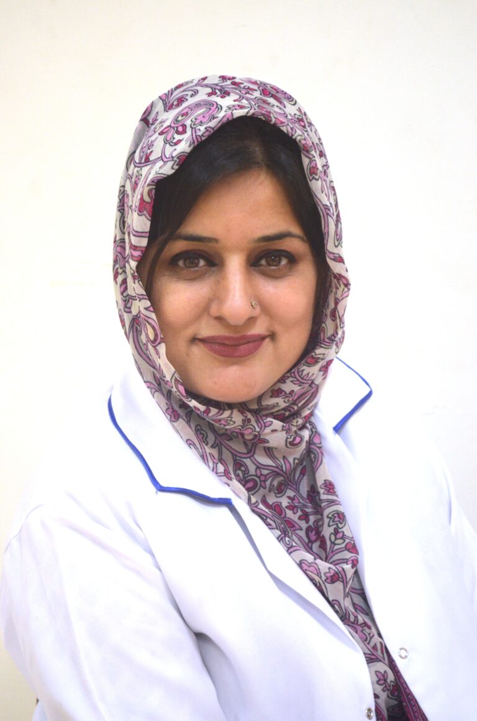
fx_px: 1647
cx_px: 238
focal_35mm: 82
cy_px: 360
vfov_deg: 24.7
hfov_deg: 16.5
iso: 1000
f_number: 5.6
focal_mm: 55
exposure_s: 1/20
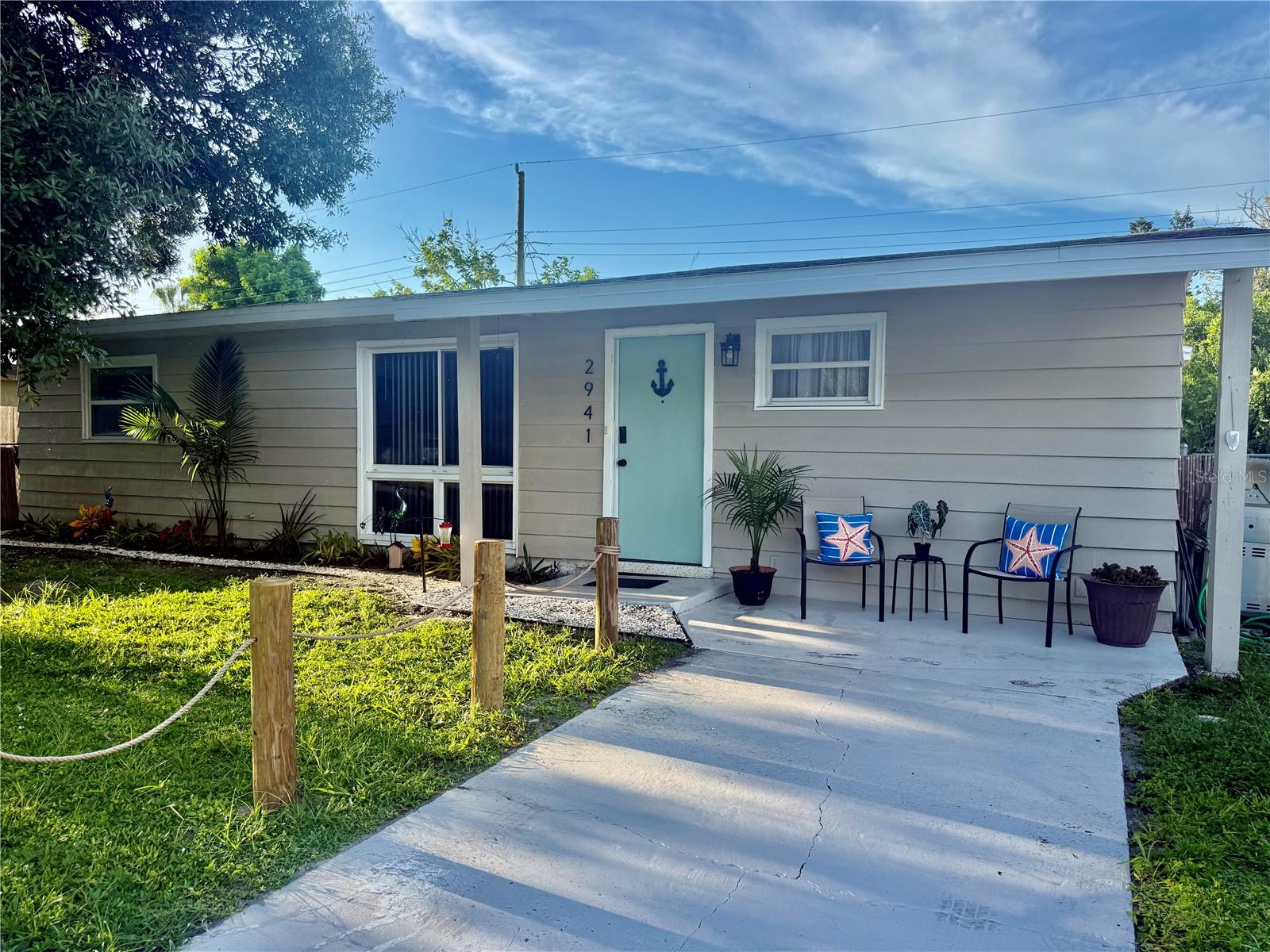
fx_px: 881
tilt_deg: -1.3
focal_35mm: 24
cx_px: 635
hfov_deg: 71.6
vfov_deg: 56.8
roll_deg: -1.0
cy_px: 476
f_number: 1.78
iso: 100
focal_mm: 6.76
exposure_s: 1/1855
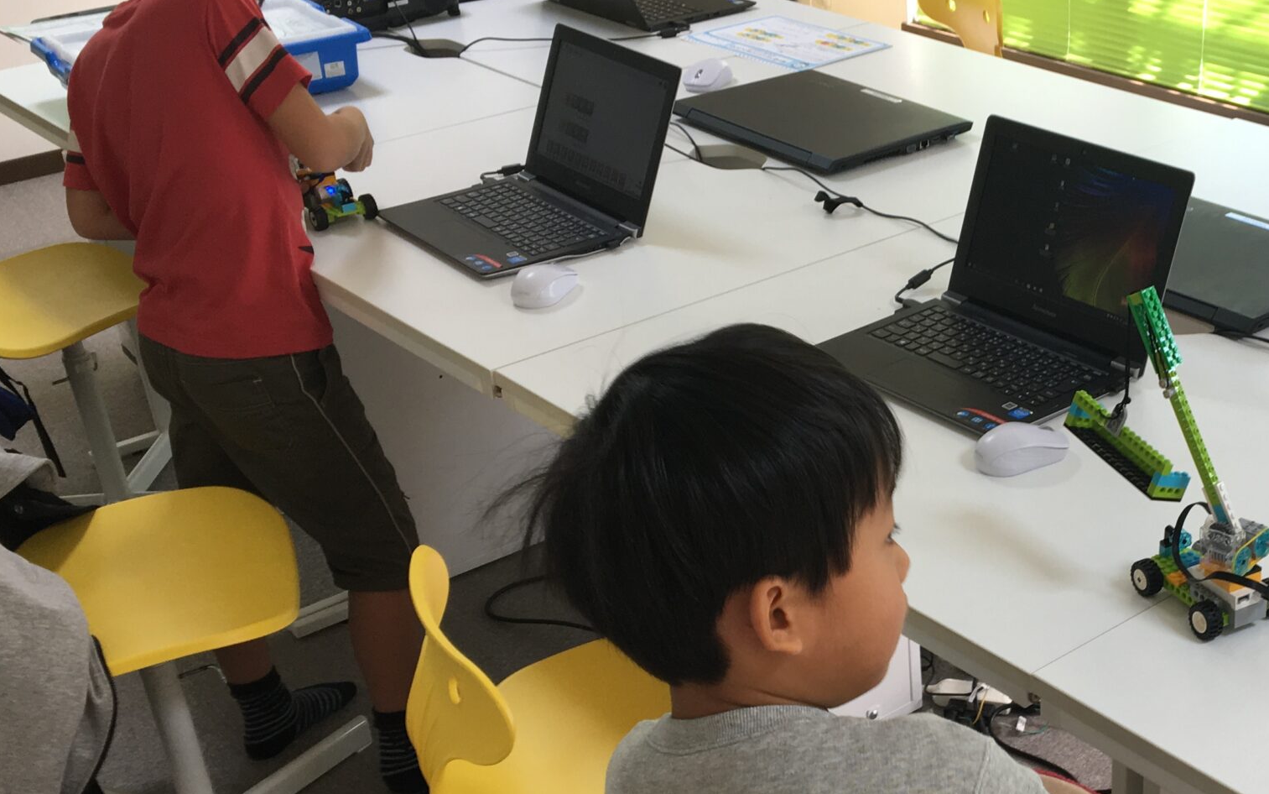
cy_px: 569
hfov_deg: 37.7
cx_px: 976
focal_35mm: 52
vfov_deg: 24.7
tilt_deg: -29.9
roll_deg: +1.7
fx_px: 1799
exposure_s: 1/60
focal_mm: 4.15
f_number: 2.2
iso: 32
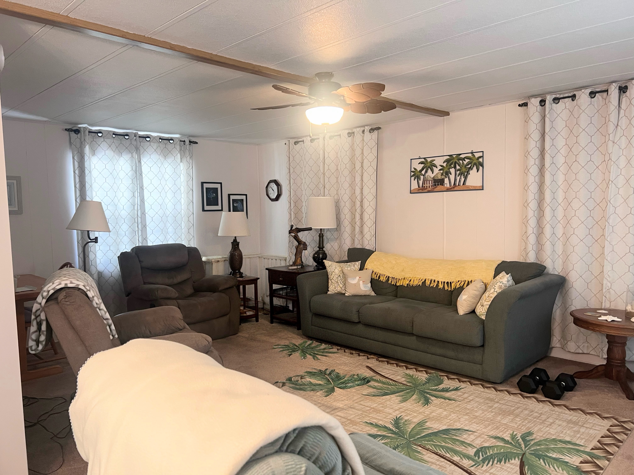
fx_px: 476
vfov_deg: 53.1
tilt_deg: -4.1
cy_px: 238
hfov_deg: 67.3
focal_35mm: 26
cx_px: 317
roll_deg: +1.0
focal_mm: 5.7
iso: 250
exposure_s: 1/60
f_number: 1.5
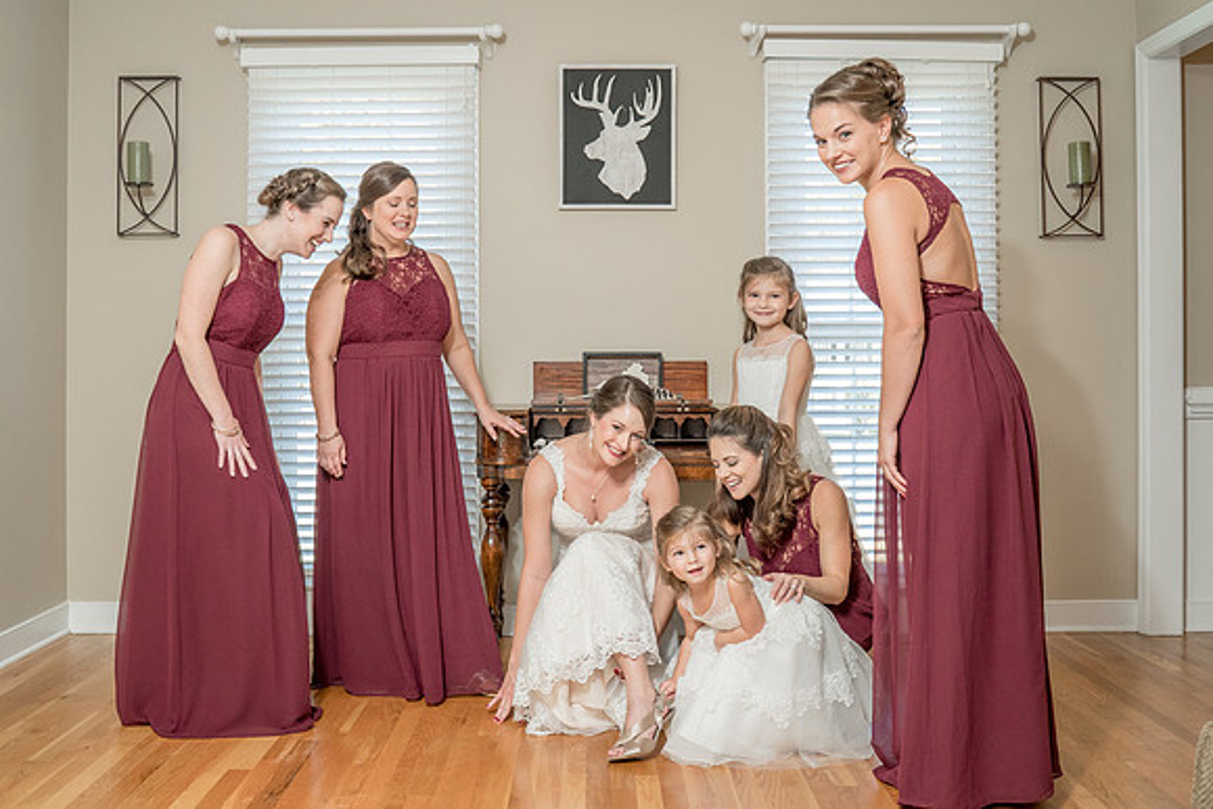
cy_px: 361
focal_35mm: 40
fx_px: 1335
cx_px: 572
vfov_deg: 33.7
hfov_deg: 48.9
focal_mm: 35
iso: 2000
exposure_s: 1/100
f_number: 5.6
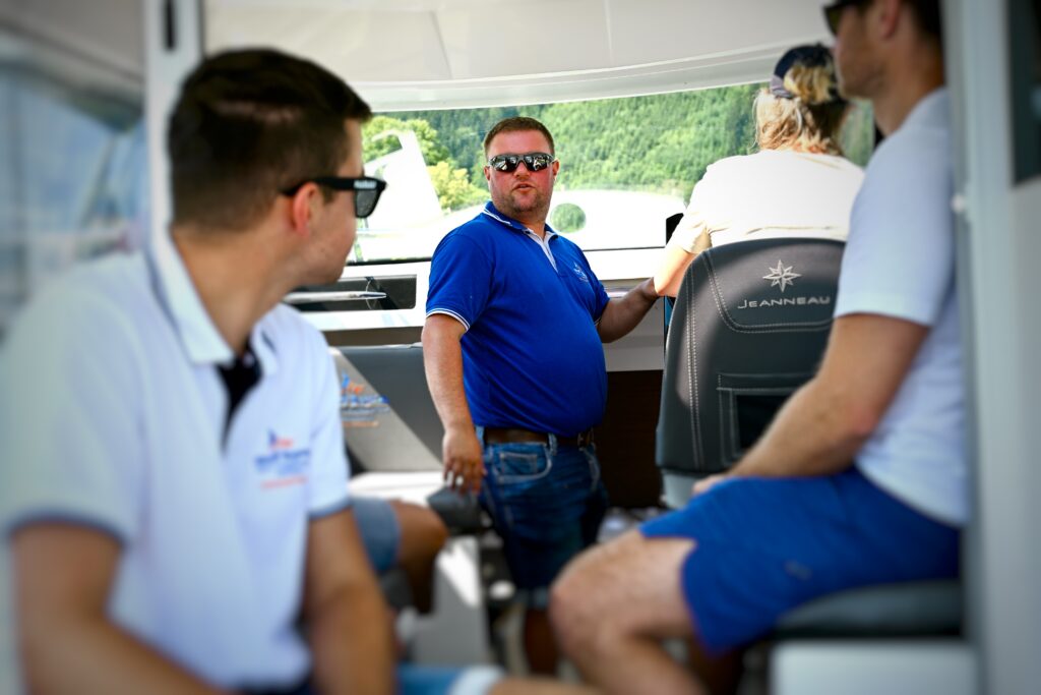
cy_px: 348
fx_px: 1215
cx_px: 520
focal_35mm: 42
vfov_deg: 31.9
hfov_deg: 46.4
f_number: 5
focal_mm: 42
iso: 100
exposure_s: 1/250
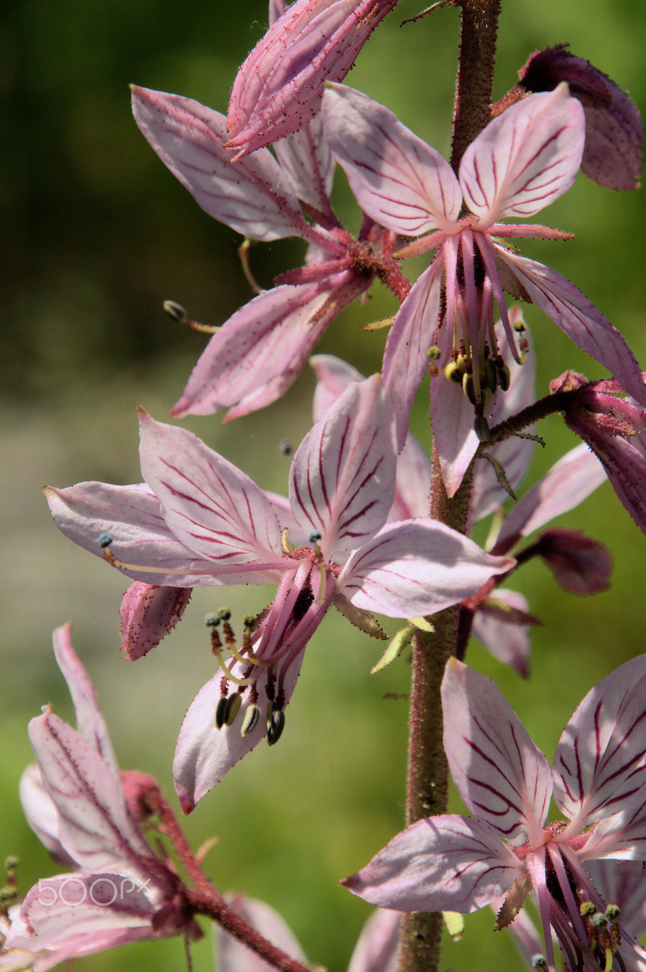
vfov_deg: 4.6
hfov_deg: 3.0
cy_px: 486
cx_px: 323
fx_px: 12140
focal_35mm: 450
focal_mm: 300
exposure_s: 1/200
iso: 200
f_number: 13
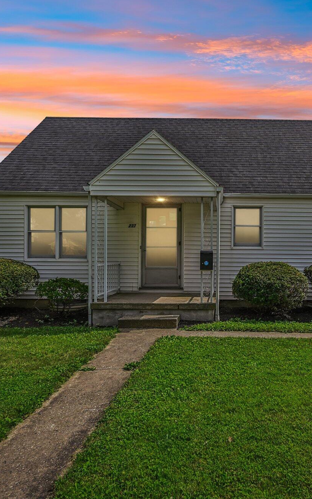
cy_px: 257
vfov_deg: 66.8
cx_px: 227
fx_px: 378
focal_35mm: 28
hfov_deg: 43.6
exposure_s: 1/2000
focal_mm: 17.5
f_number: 4
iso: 400
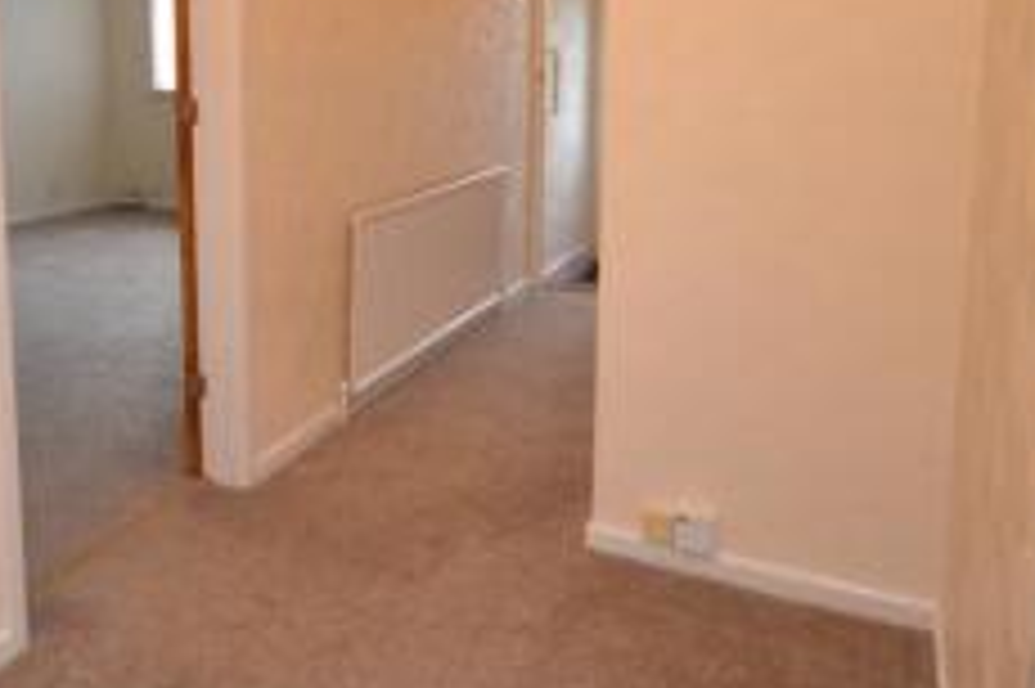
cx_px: 369
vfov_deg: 40.8
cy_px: 155
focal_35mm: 31
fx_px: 891
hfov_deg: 59.3
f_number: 4
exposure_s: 1/60
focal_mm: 10
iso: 1100
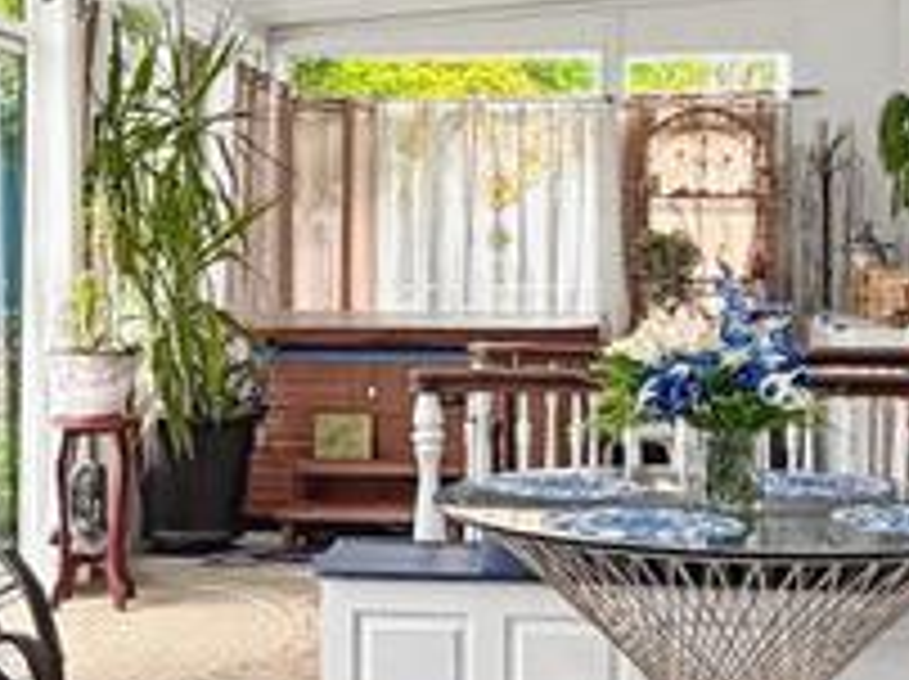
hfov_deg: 27.4
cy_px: 315
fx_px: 1862
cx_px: 396
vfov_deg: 20.7
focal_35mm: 71
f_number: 2.2
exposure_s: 1/121
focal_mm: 2.2
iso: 160
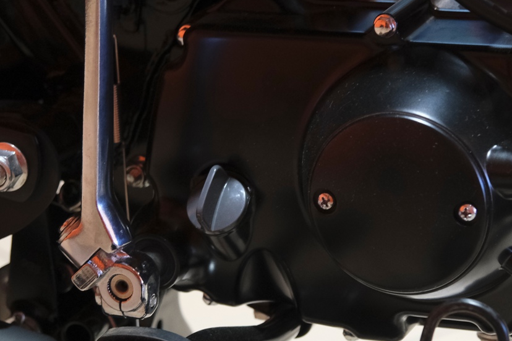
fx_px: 1621
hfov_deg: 17.9
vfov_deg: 12.0
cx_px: 312
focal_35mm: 114
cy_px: 125
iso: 2000
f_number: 4
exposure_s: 1/100
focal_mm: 39.3
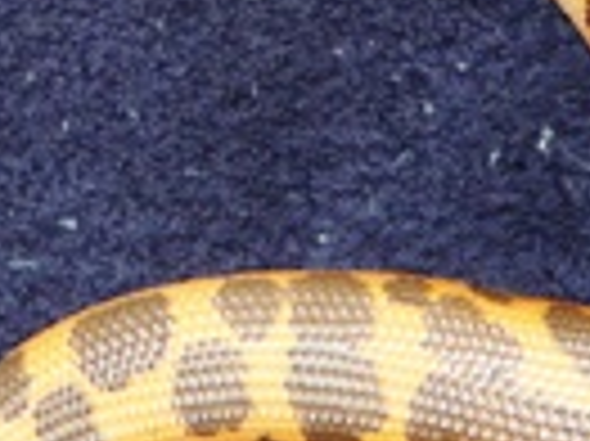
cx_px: 126
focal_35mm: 250
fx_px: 4257
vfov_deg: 5.9
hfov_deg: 7.9
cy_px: 36
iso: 100
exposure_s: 1/50
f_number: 3.2
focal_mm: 12
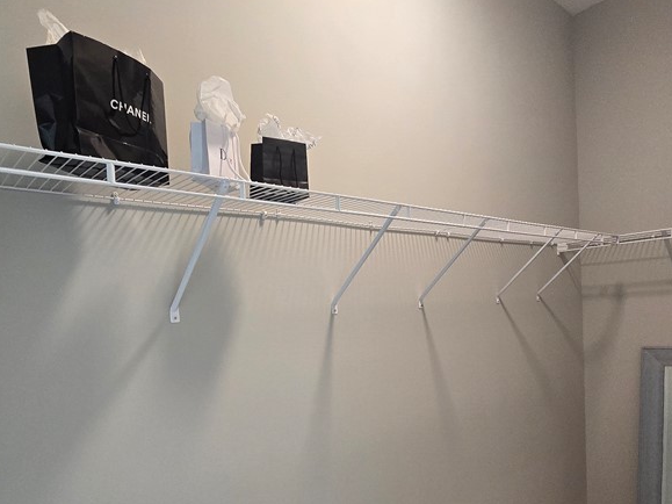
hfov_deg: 73.1
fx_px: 446
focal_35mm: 23
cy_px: 341
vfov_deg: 57.4
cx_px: 267
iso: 250
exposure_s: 1/60
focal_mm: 2.2
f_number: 2.2
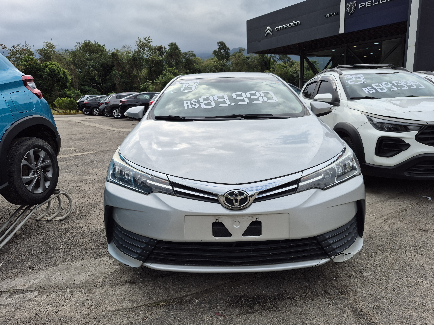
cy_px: 167
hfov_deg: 71.6
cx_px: 222
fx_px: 301
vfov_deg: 56.8
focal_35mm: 24
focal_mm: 5.4
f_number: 1.8
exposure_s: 1/1612
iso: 25
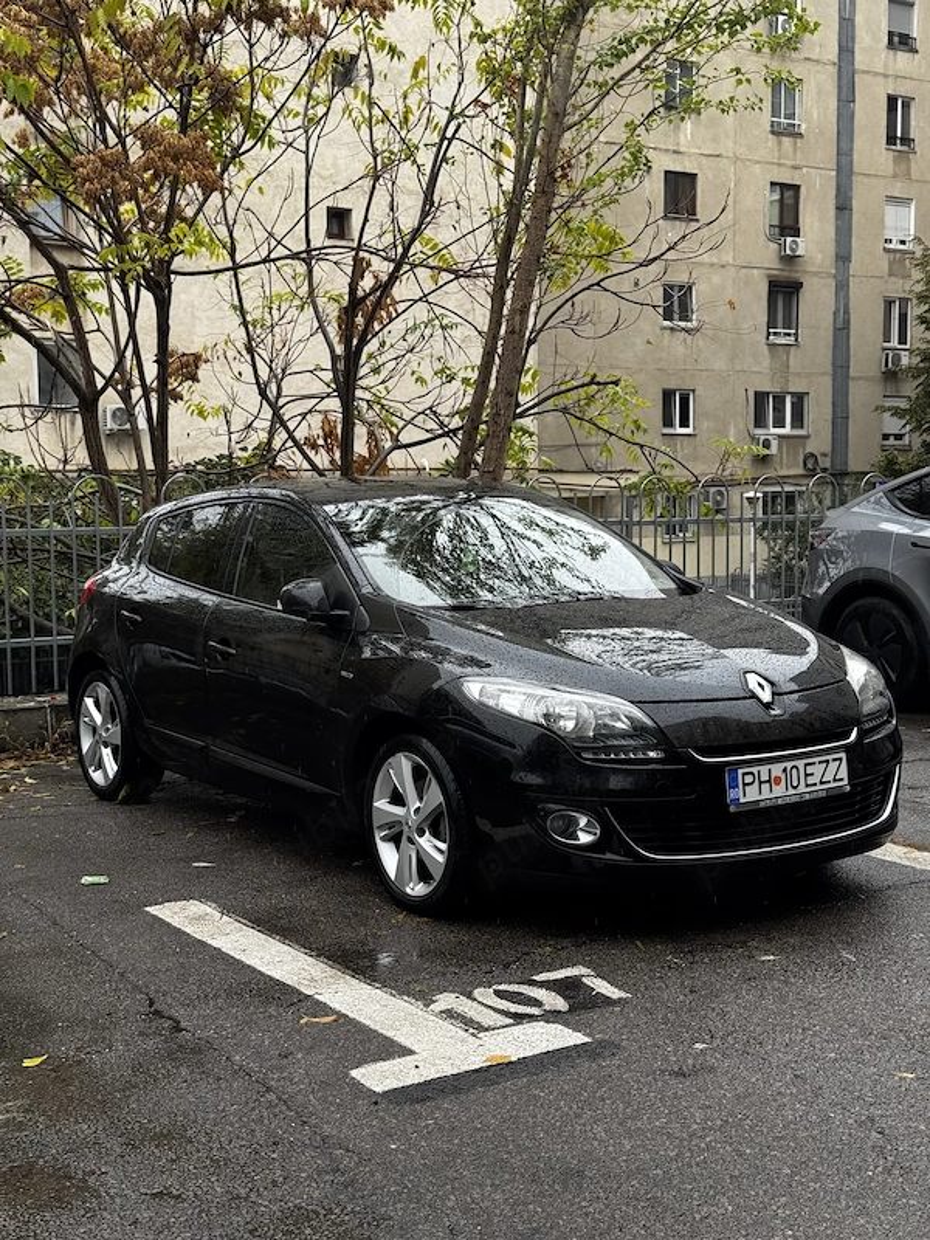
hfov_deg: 30.3
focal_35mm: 48
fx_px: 1719
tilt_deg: -3.2
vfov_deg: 39.7
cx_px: 465
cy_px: 620
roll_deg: +0.4
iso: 64
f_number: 1.78
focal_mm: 6.76
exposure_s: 1/488
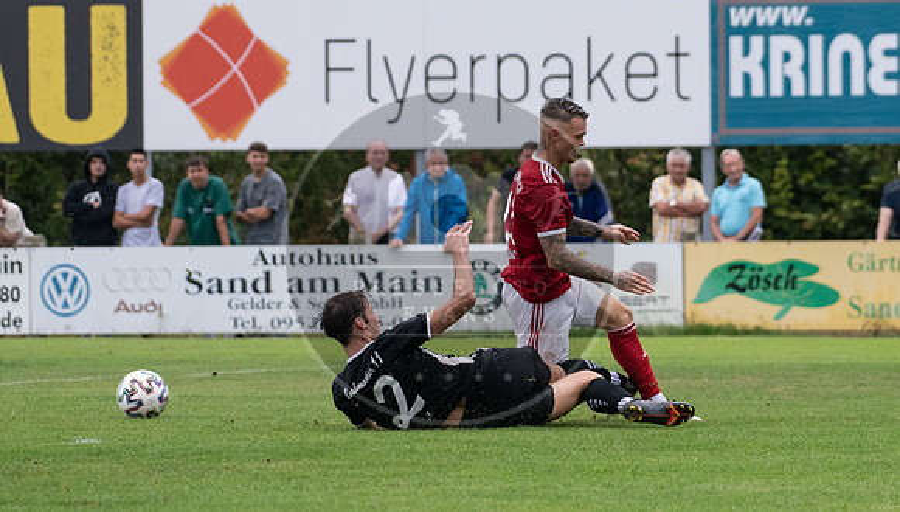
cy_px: 207
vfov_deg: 3.7
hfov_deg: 6.4
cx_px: 661
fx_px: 8027
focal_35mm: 335
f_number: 5.6
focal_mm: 200
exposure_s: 1/1600
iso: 1100
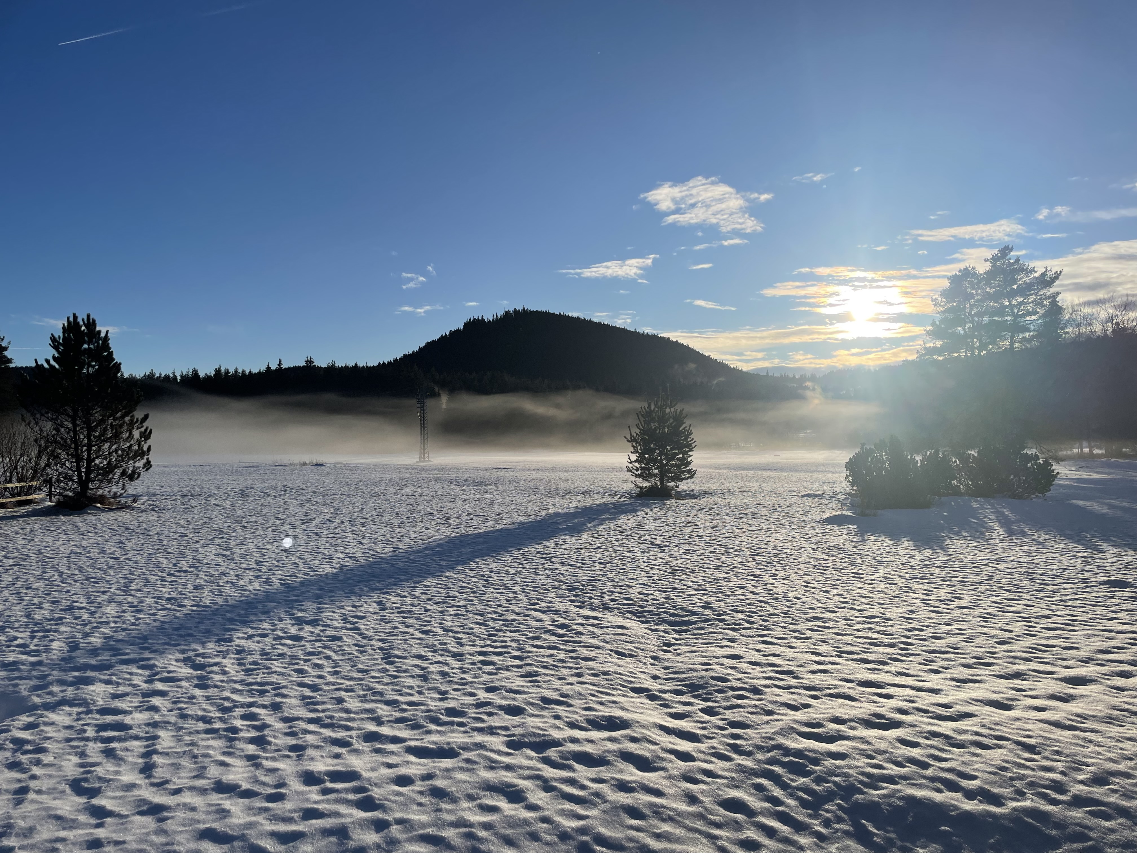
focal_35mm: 26
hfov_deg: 67.3
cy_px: 426
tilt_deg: +0.2
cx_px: 568
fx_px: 854
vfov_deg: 53.1
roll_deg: +1.0
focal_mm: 4.2
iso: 32
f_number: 1.6
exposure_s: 1/13333
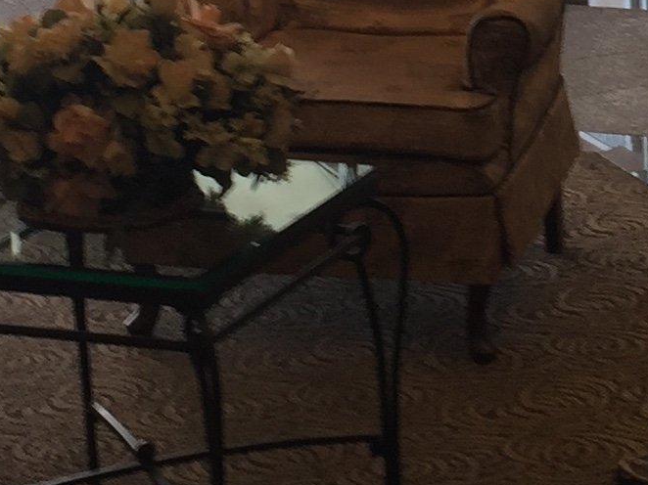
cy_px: -33
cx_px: 513
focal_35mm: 143
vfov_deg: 10.3
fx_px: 2676
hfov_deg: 13.7
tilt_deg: -12.1
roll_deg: +5.0
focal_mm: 4.15
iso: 32
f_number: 2.2
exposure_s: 1/40
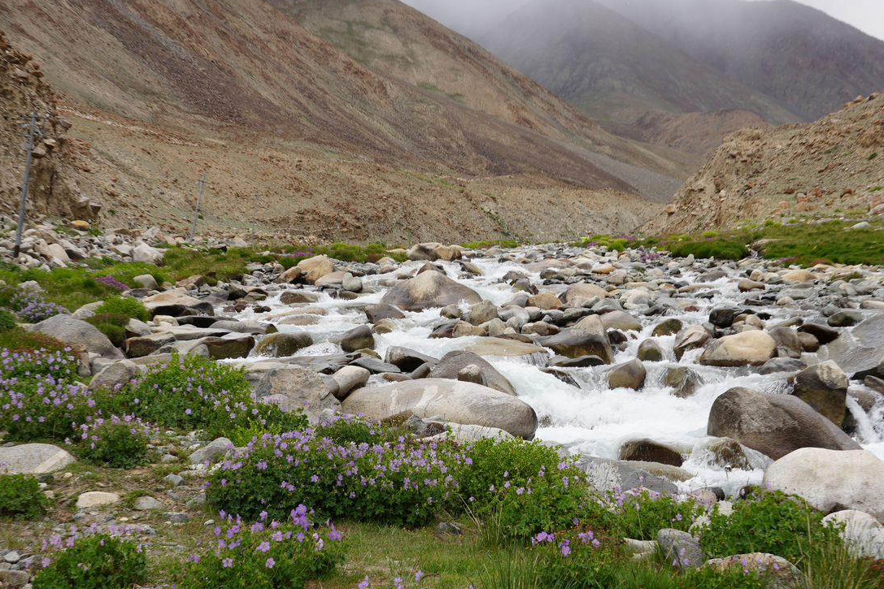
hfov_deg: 37.3
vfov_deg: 25.5
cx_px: 538
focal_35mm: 53
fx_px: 1302
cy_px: 234
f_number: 9
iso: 100
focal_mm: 36
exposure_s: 1/125
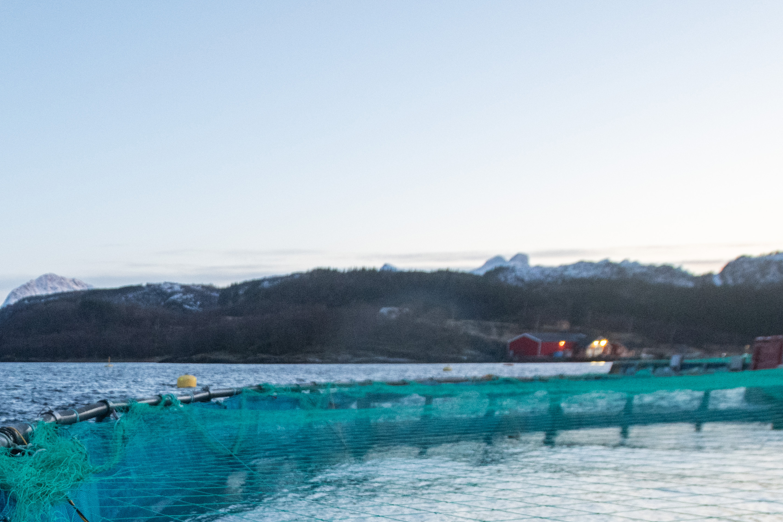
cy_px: 671
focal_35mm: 49
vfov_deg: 24.2
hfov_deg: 37.0
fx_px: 1066
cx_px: 36
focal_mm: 17
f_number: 4.5
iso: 1000
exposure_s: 1/60
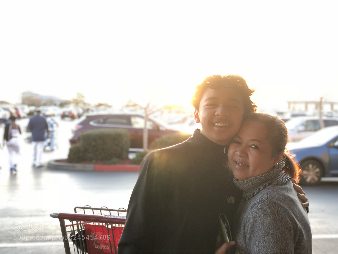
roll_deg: -0.3
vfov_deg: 28.0
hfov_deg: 36.8
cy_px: 127
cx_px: 169
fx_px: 508
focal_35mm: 52
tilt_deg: -1.7
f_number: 2.4
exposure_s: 1/60
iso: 80
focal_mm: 6
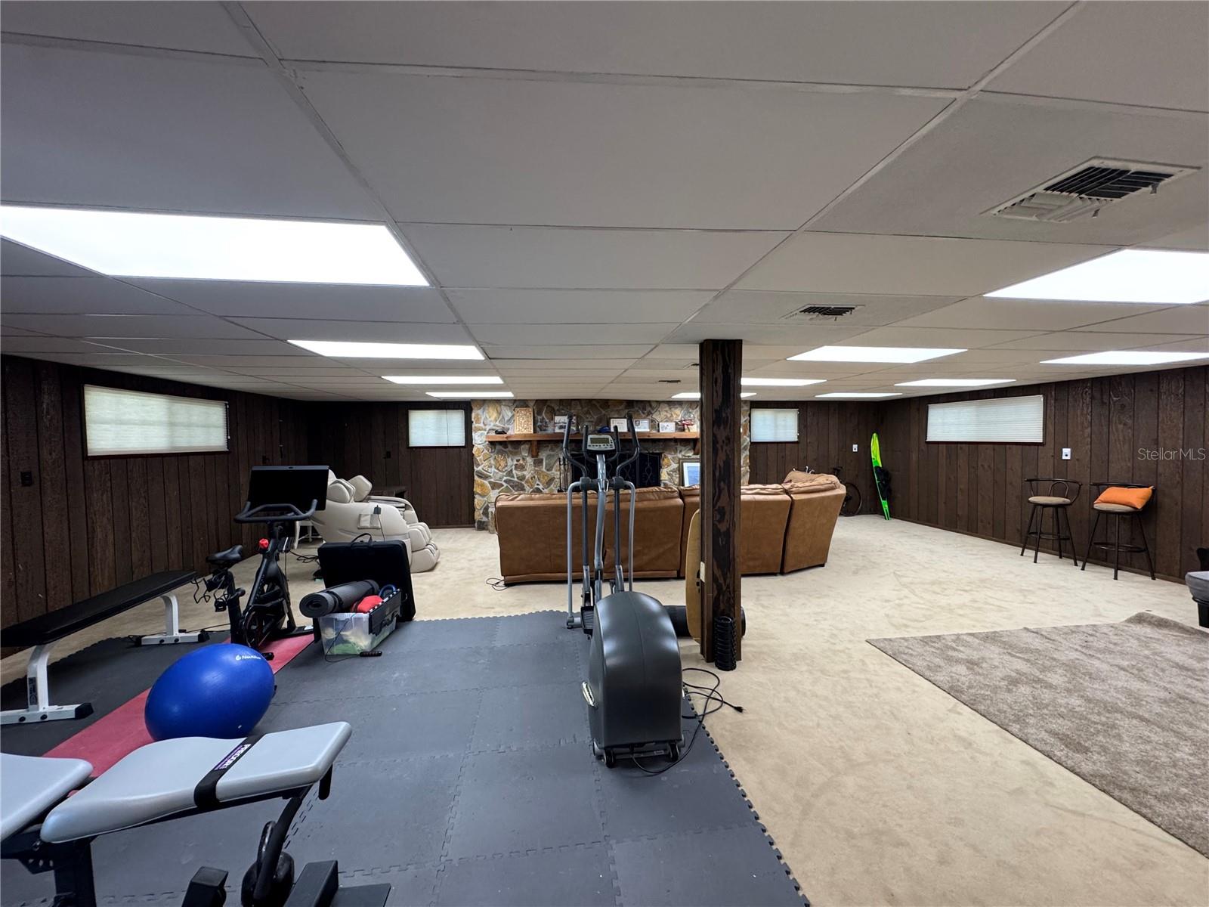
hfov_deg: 102.1
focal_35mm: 14
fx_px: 489
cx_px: 604
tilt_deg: -2.2
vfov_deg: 85.7
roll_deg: +0.4
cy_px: 454
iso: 250
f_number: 2.2
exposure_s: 1/120
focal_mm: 2.22
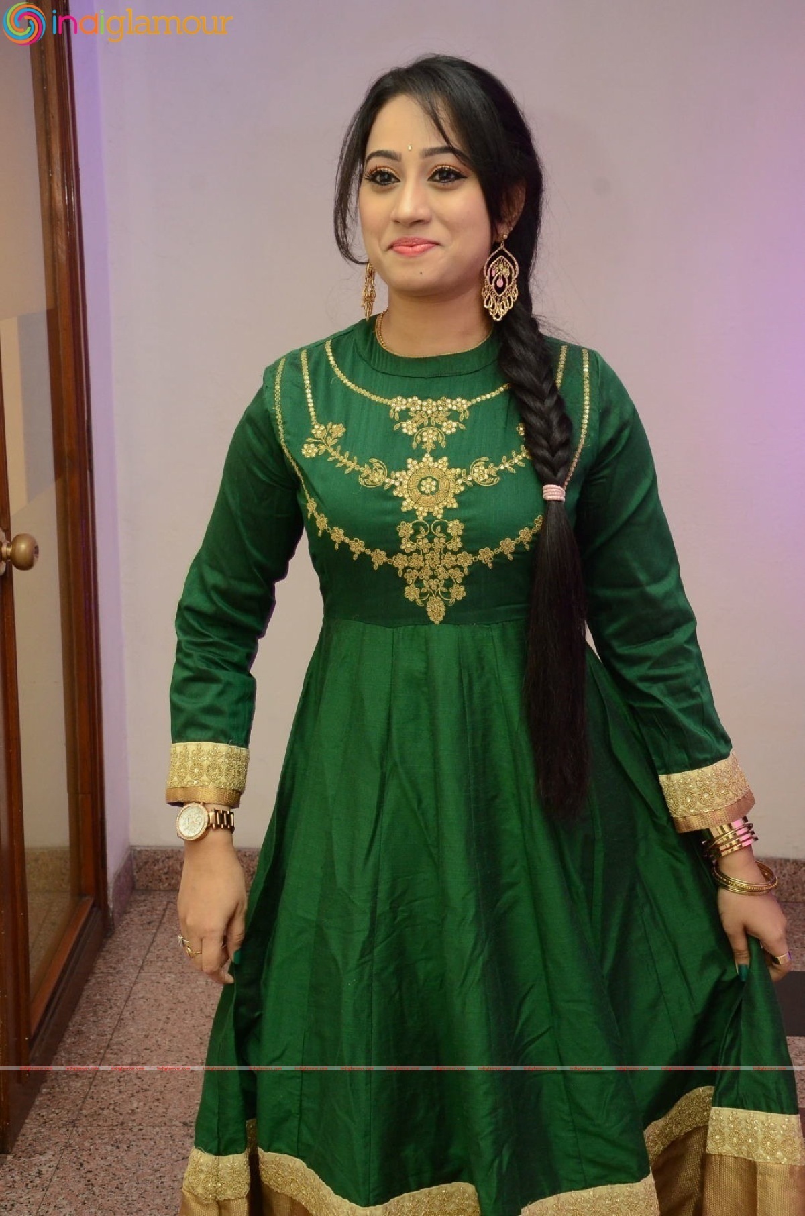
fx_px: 1770
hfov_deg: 25.6
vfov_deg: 37.9
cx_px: 402
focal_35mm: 52
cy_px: 608
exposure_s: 1/125
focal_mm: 35
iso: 2000
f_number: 6.3
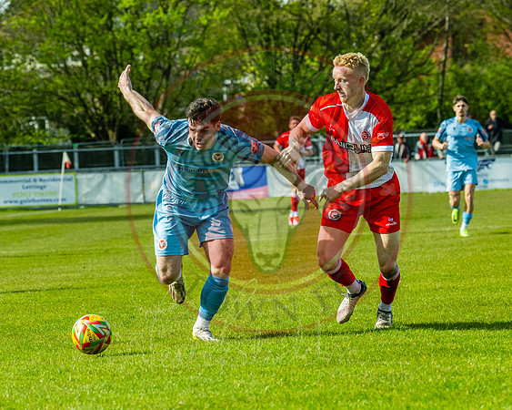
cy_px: 189
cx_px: 141
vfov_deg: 6.0
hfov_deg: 7.5
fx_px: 3917
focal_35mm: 259
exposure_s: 1/4000
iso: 400
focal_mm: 112
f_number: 4
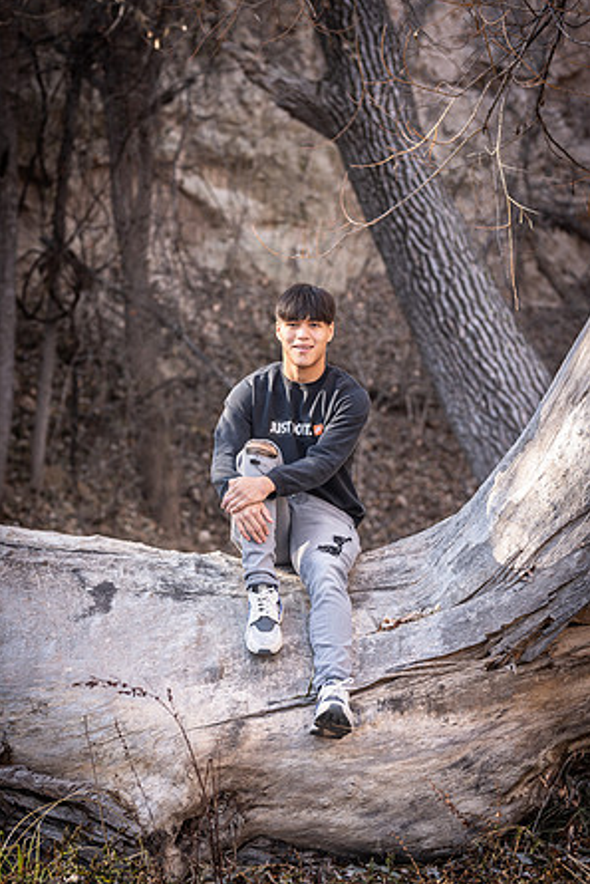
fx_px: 2112
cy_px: 441
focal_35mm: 86
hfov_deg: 15.9
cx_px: 296
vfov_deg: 23.6
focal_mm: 85
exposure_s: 1/125
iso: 100
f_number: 3.2
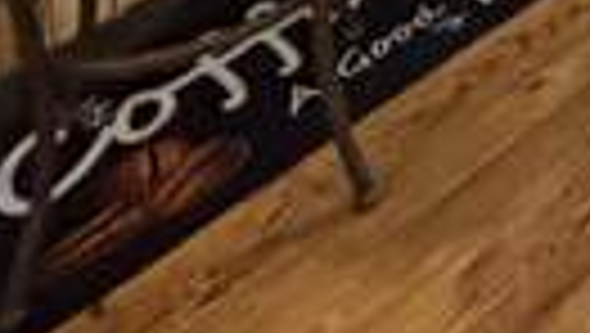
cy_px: -860
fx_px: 1456
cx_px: 982
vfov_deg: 8.8
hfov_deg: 18.9
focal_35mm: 93
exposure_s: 1/60
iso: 1000
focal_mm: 2.22
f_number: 2.2
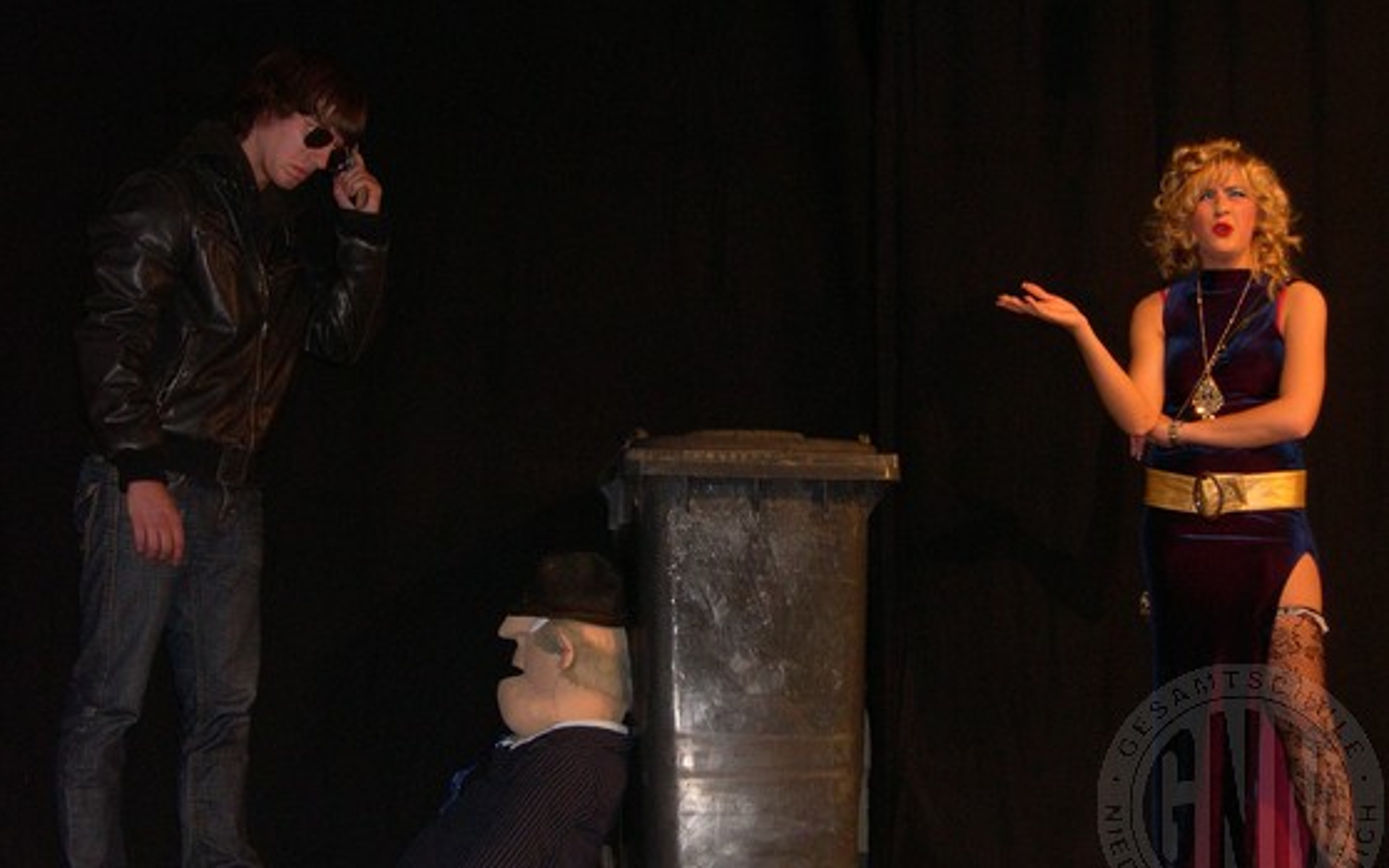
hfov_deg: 31.1
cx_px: 694
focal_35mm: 66
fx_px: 2499
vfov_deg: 19.7
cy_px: 435
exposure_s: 1/60
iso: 400
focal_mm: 13.2
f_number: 3.5
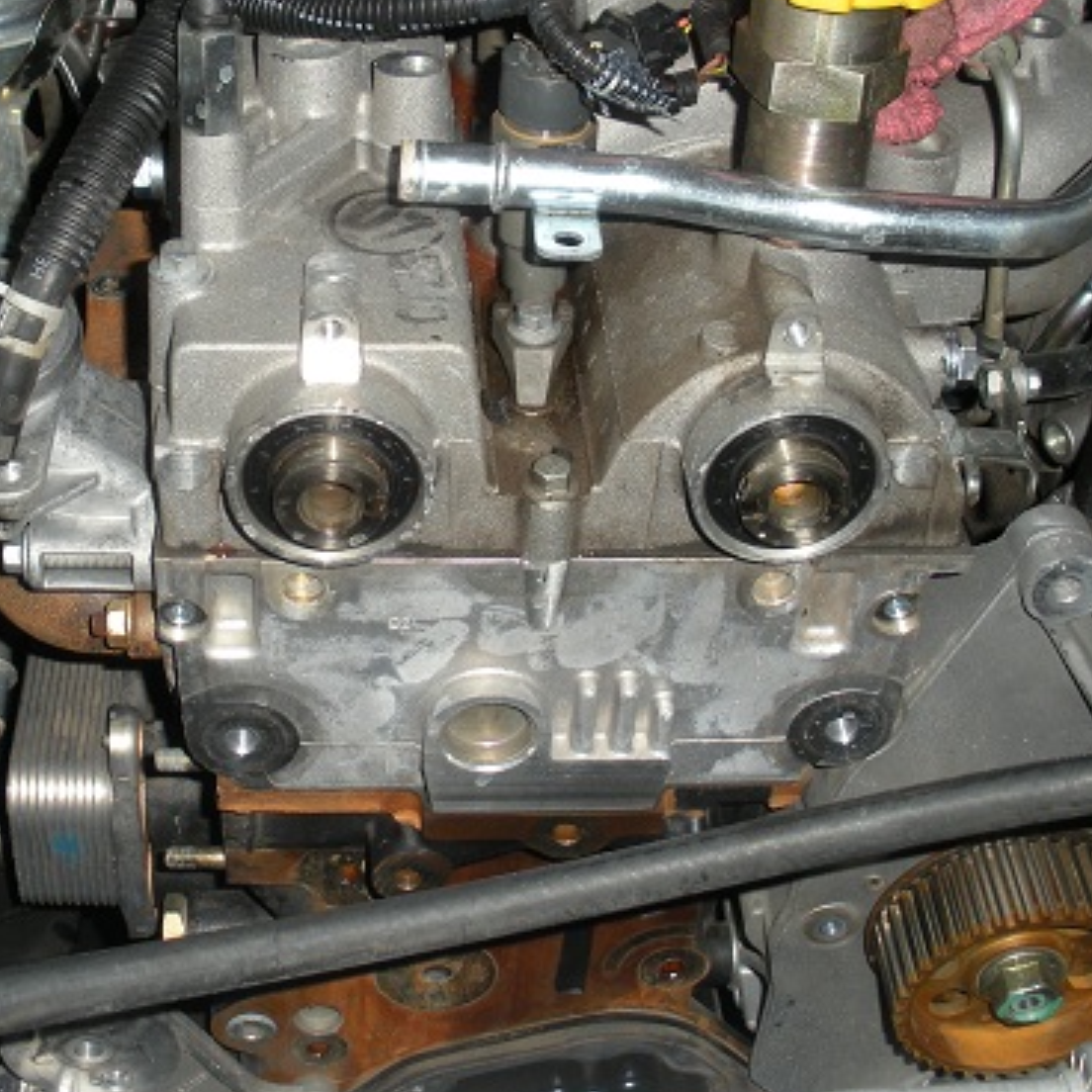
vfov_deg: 30.5
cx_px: 433
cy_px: 433
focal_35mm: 56
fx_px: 1999
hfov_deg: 30.5
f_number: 3.5
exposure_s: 1/60
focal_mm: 6.3
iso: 64
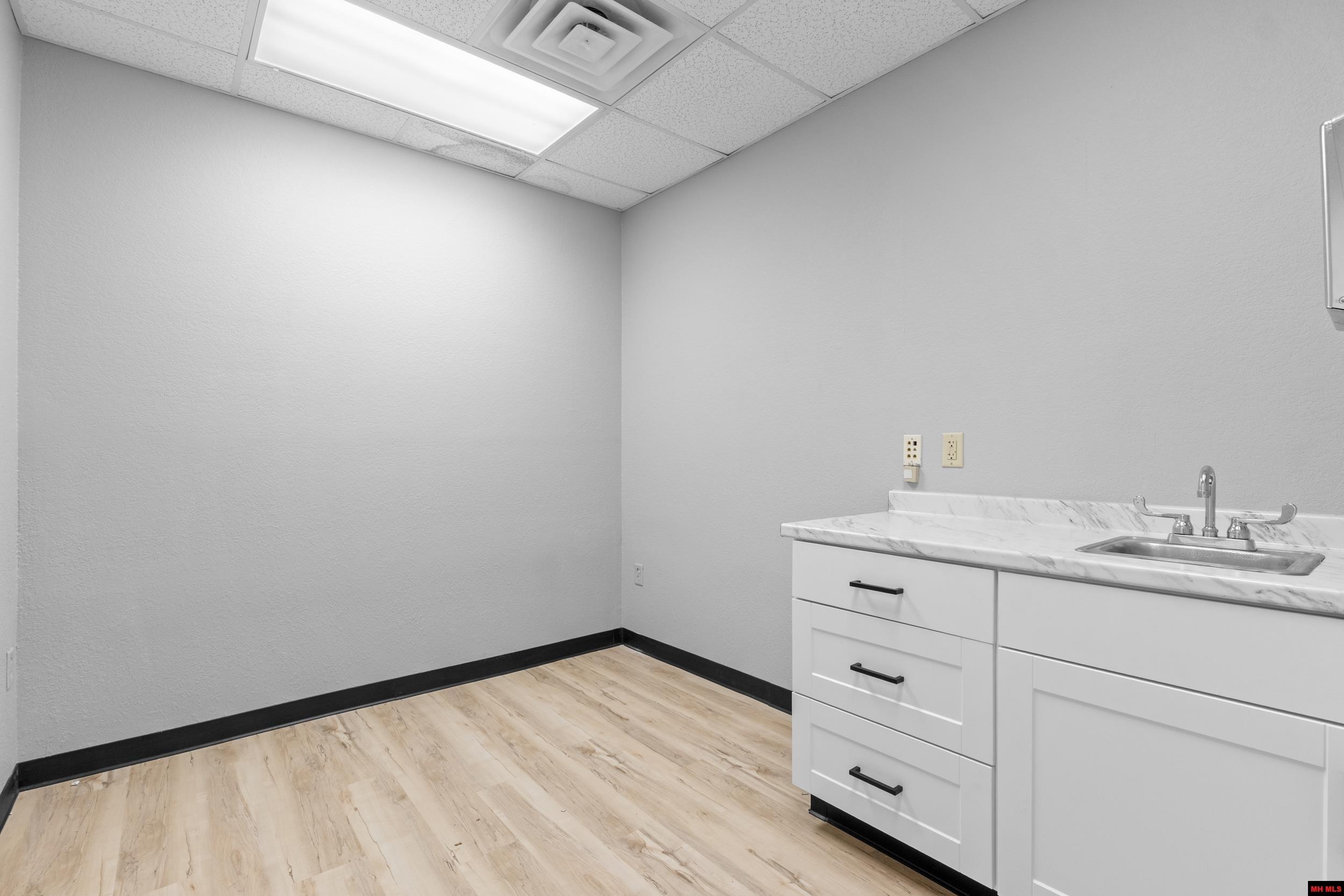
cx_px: 672
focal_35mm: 16
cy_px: 448
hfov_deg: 96.0
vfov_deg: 73.1
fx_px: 605
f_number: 7.1
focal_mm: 10.8
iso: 400
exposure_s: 1/13
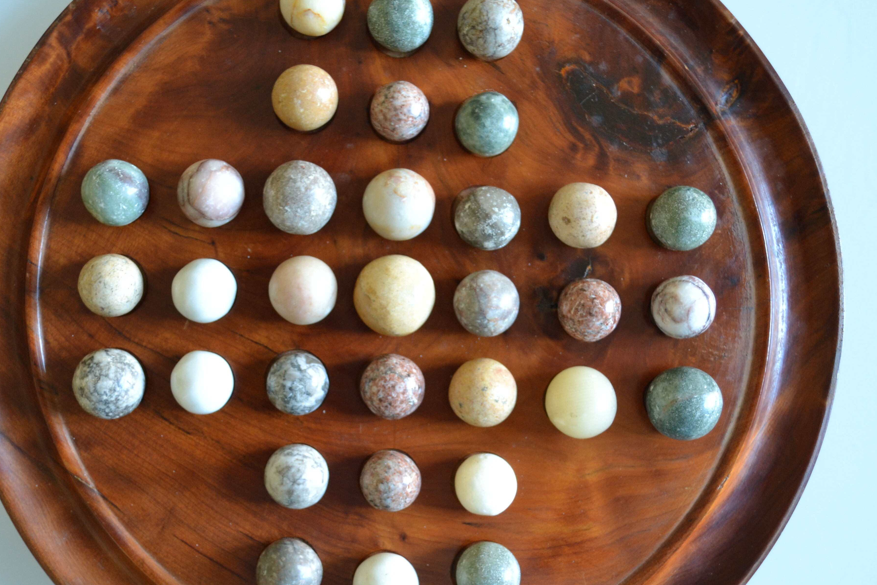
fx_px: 1218
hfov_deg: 39.5
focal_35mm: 50
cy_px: 300
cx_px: 372
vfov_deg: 27.0
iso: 720
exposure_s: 1/15
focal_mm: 26
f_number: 4.2
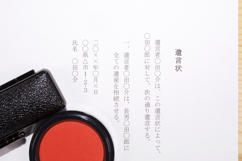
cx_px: 121
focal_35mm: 60
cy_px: 80
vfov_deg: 22.6
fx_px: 403
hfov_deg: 33.4
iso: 320
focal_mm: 40
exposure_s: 1/125
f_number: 8
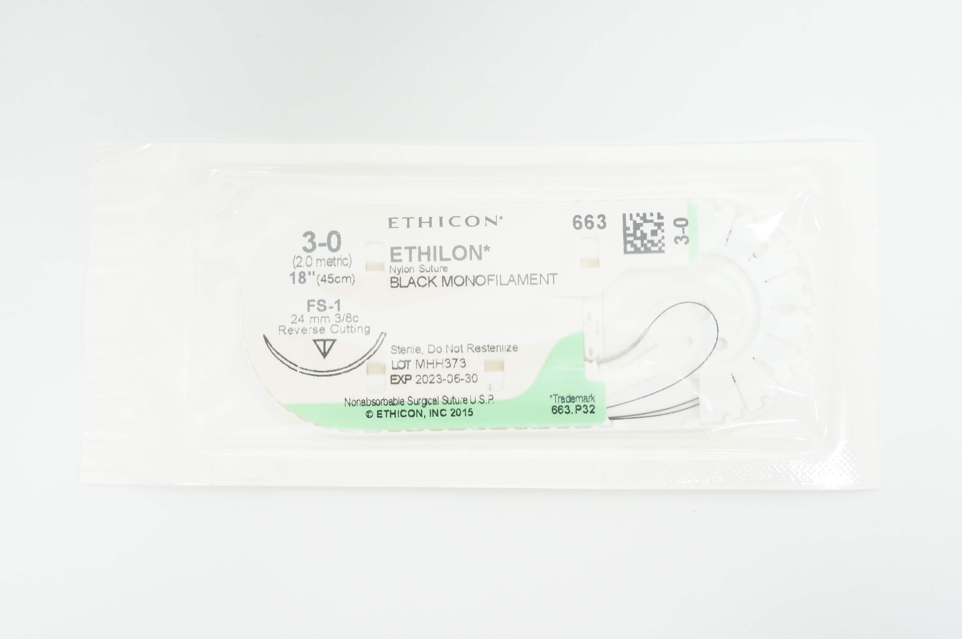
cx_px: 481
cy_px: 320
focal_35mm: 38
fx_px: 1001
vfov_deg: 35.4
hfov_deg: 51.3
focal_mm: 25
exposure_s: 1/30
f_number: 5.6
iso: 400
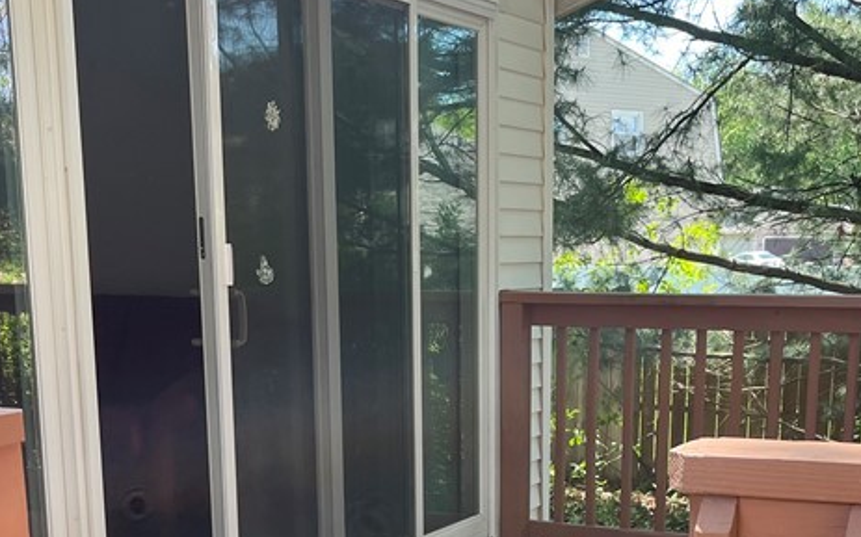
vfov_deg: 20.5
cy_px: 548
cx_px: 487
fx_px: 1431
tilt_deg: -13.4
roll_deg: +0.2
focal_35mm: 61
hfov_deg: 33.4
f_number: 1.6
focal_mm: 5.1
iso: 40
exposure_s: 1/247
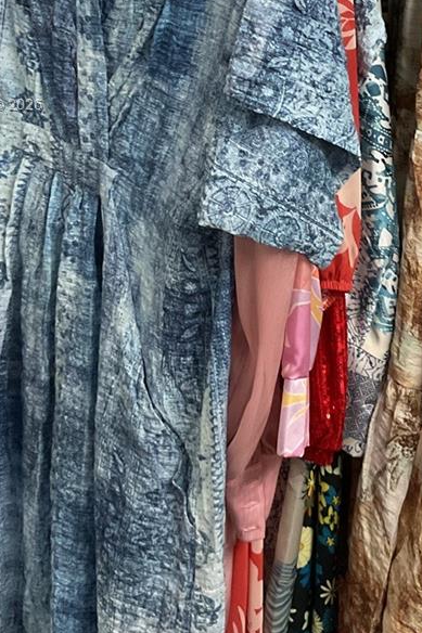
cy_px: 106
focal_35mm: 62
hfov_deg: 21.7
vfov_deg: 31.4
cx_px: 330
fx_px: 1091
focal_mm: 3
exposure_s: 1/60
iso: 160
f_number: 1.8
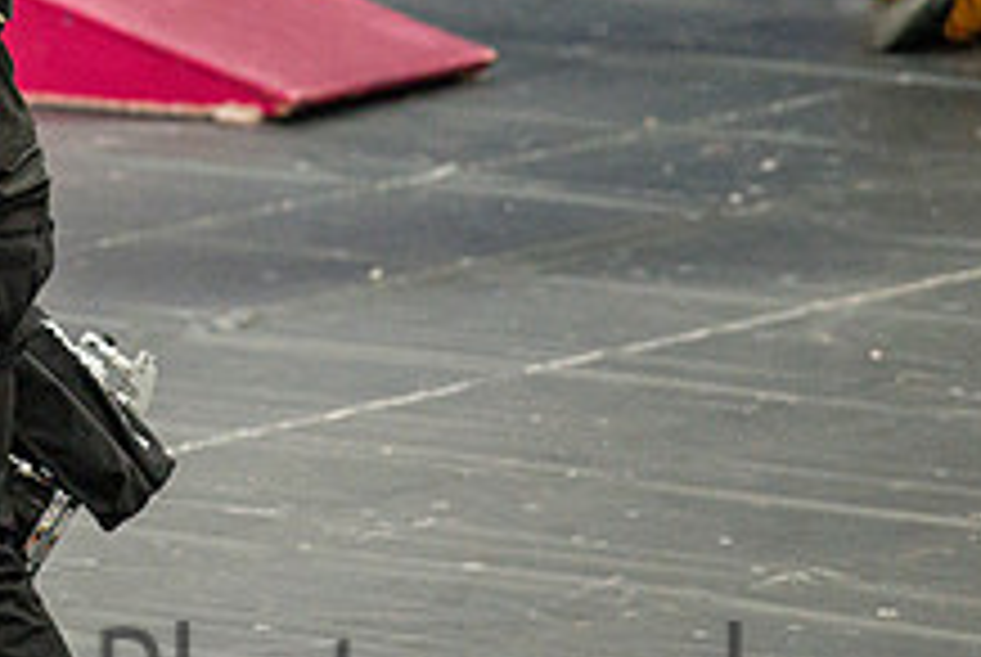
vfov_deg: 2.6
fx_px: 14489
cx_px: -212
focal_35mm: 531
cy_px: -20
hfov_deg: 3.9
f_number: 4
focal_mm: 200
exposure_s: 1/500
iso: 6400
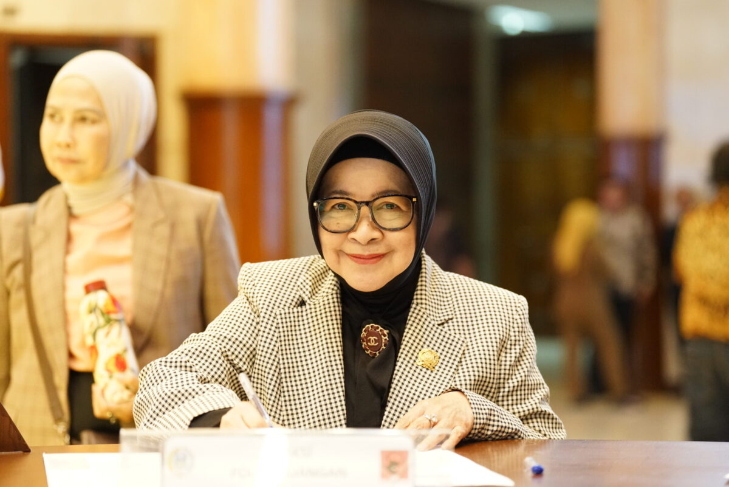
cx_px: 364
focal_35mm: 97
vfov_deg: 14.1
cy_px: 244
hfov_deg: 21.0
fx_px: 1965
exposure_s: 1/125
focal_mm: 97
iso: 5000
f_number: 2.8
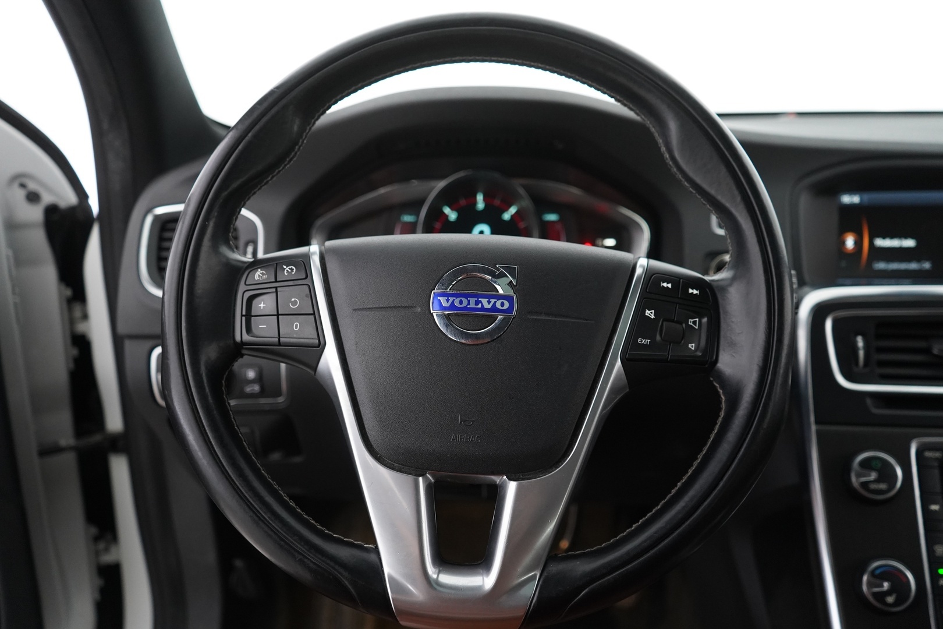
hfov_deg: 61.9
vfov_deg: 43.6
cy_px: 314
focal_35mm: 30
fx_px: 786
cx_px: 472
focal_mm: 30
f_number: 3.5
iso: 3200
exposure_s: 1/40
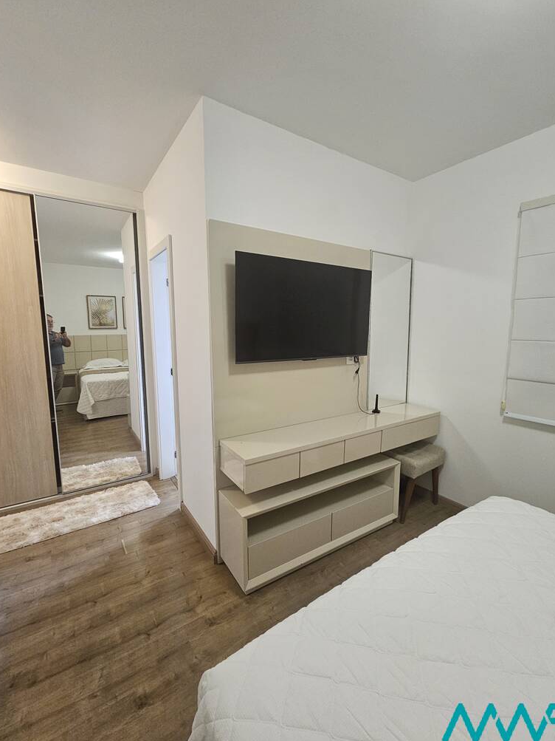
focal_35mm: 14
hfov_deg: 85.6
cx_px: 291
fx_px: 299
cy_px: 373
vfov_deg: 102.1
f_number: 2.2
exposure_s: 1/60
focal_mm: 2.2
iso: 400
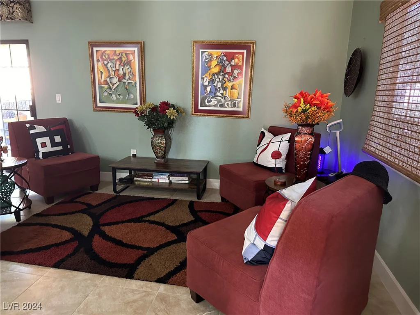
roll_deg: -1.6
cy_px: 158
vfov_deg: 56.8
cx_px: 210
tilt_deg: -11.8
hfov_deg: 71.6
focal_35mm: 24
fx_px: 291
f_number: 1.78
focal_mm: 6.86
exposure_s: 1/40
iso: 640
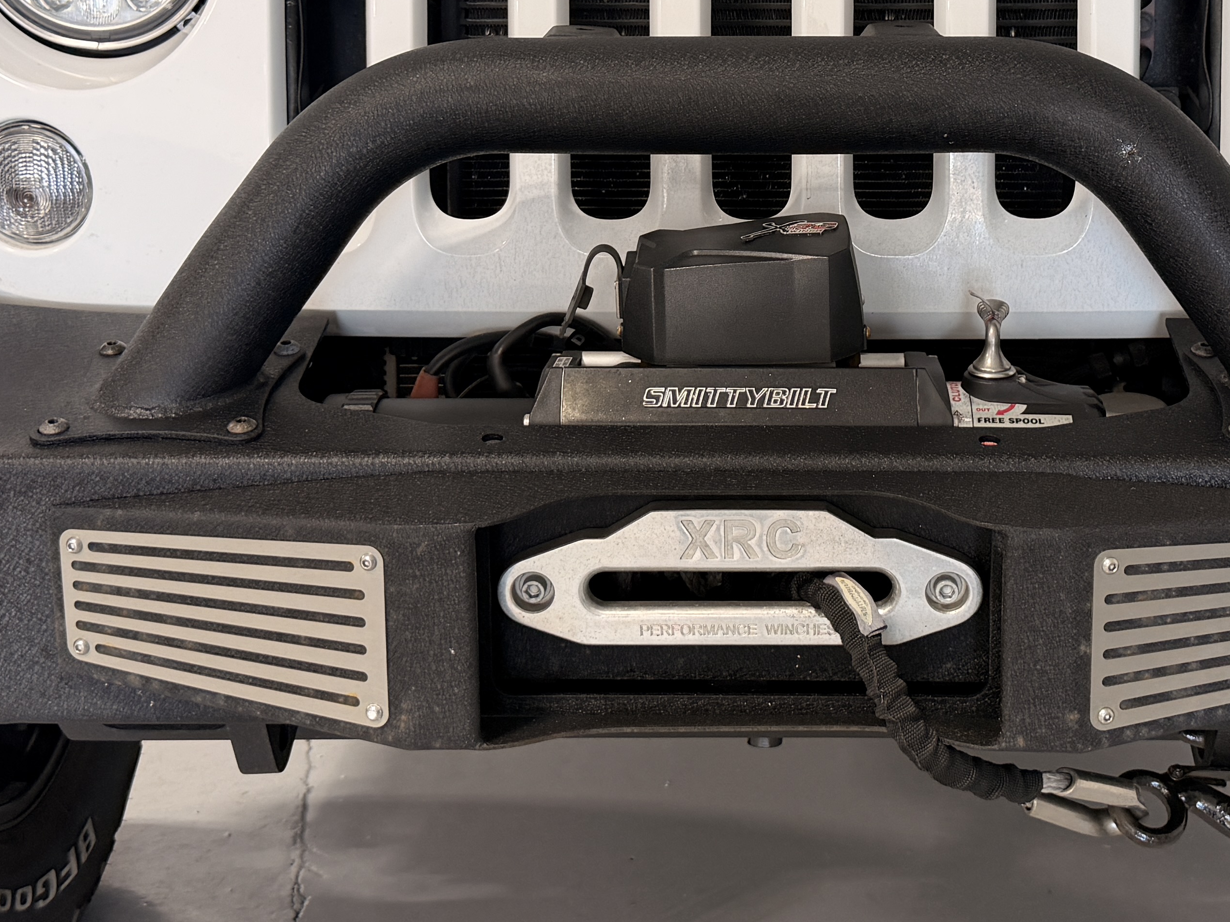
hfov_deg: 35.4
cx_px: 760
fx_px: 1919
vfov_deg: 26.7
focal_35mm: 54
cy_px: 225
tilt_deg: -12.7
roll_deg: +0.5
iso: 125
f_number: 1.78
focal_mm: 6.76
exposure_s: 1/120
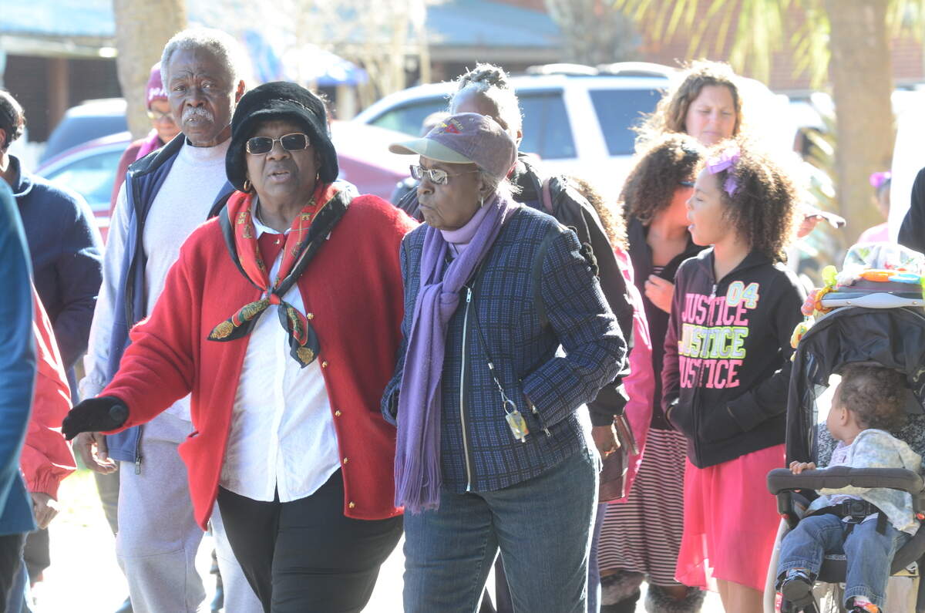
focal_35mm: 195
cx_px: 462
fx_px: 5000
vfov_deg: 7.0
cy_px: 306
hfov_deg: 10.6
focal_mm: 130
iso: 400
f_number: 5.6
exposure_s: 1/125
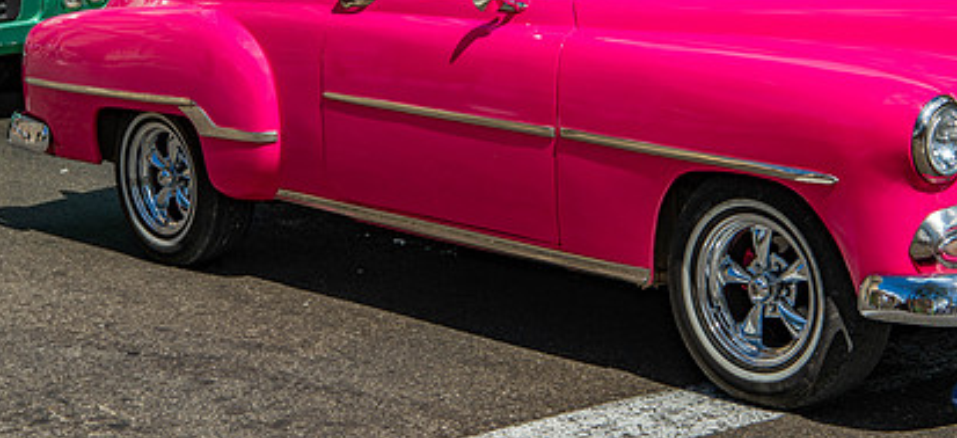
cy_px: 18
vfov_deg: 11.5
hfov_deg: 24.8
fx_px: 2165
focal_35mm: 89
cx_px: 628
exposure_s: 1/320
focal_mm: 58
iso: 100
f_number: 9
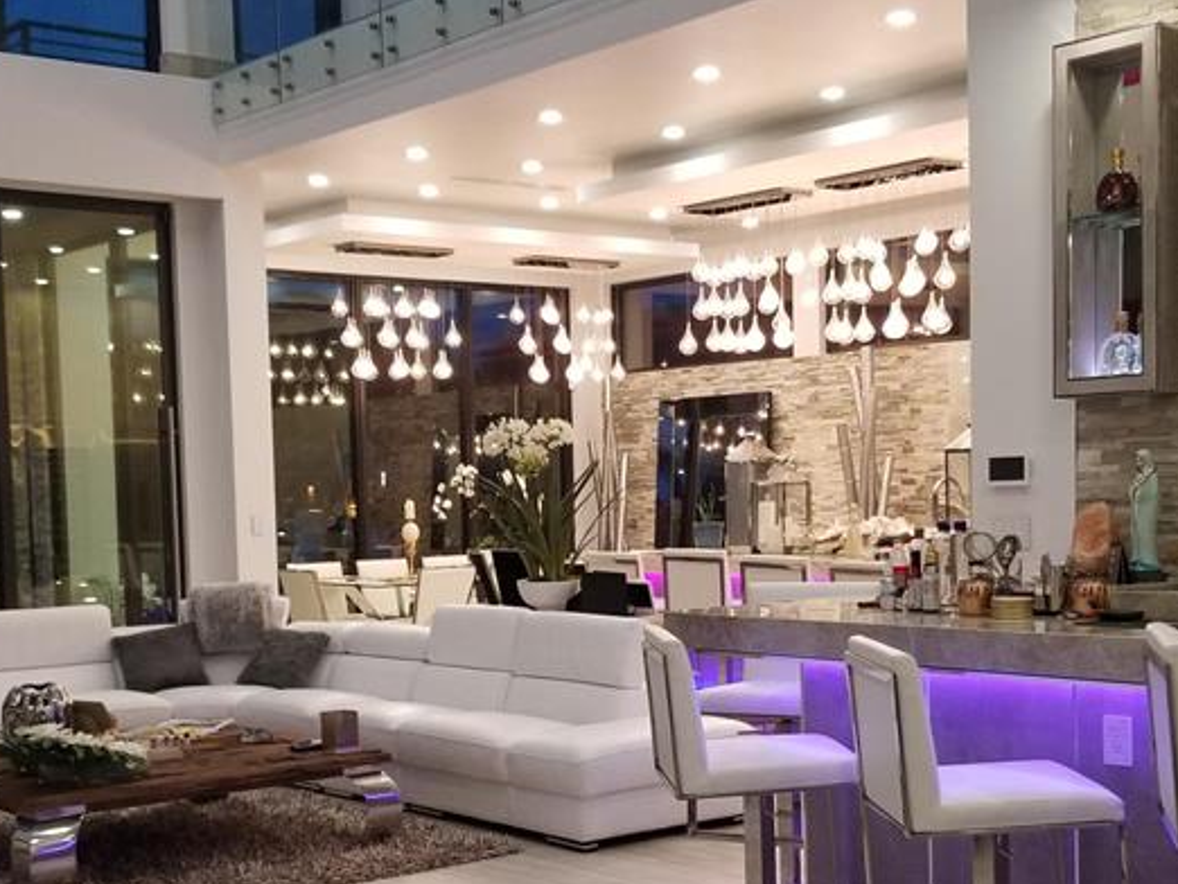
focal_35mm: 51
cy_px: 609
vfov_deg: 28.3
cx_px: 508
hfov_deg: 37.4
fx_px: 1736
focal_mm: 4.3
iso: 160
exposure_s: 1/40
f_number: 1.7
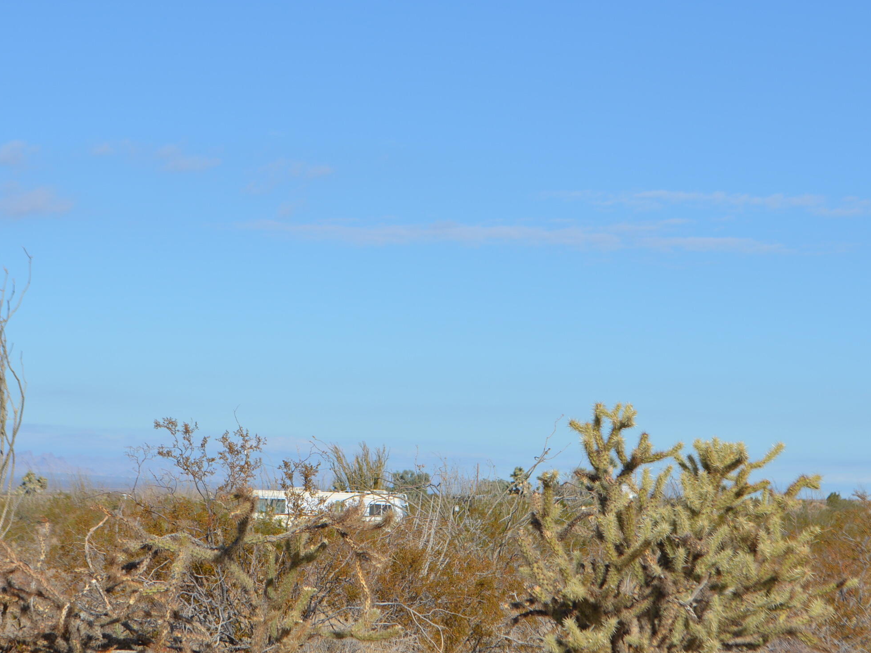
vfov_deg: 12.2
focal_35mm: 122
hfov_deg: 16.2
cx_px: 385
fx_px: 3063
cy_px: 396
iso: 100
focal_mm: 55
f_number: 9
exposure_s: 1/320
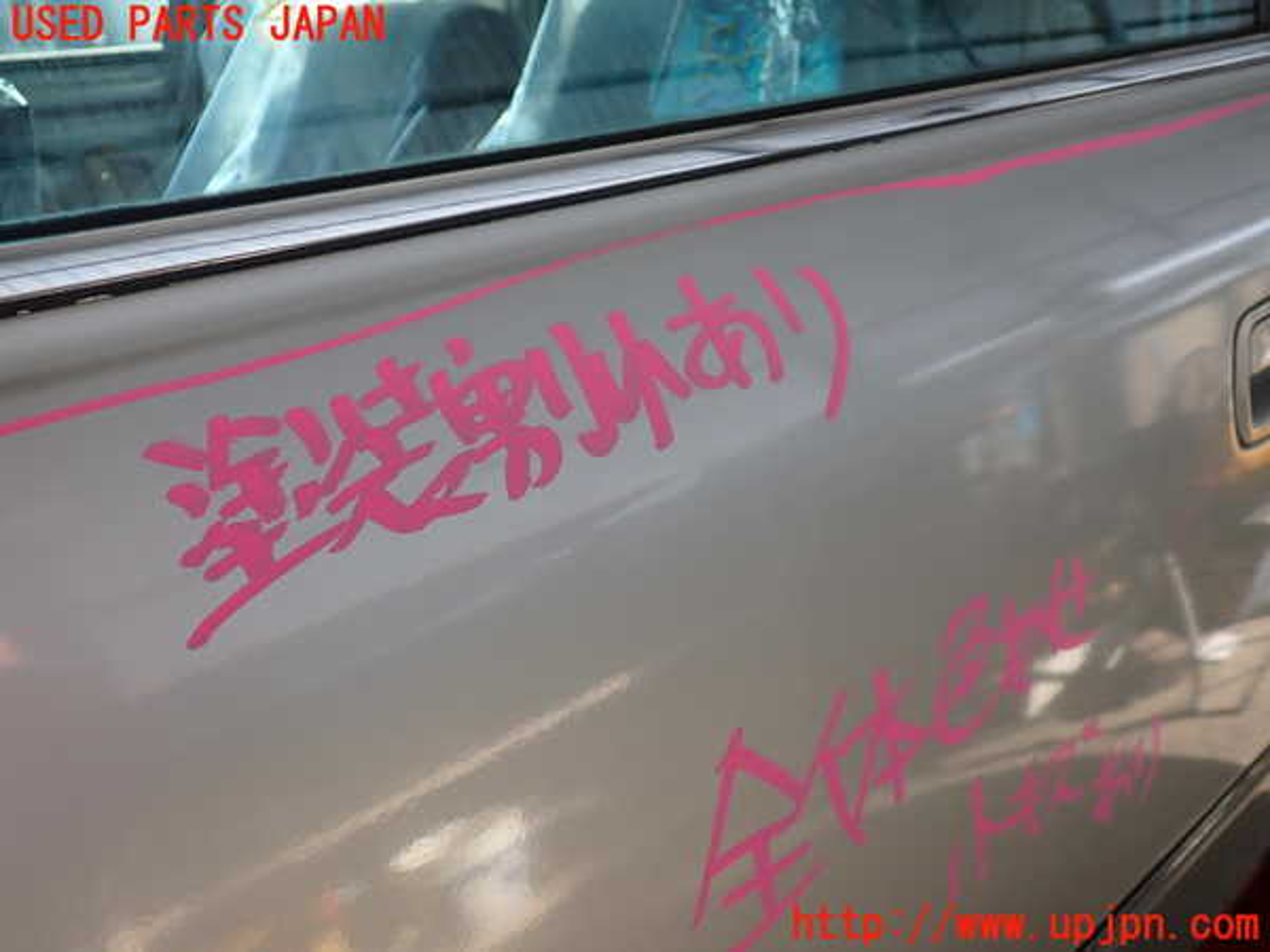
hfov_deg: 60.0
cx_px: 635
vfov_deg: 46.8
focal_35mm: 30
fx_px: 1101
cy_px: 476
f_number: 2.3
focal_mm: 5.4
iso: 100
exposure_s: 1/200
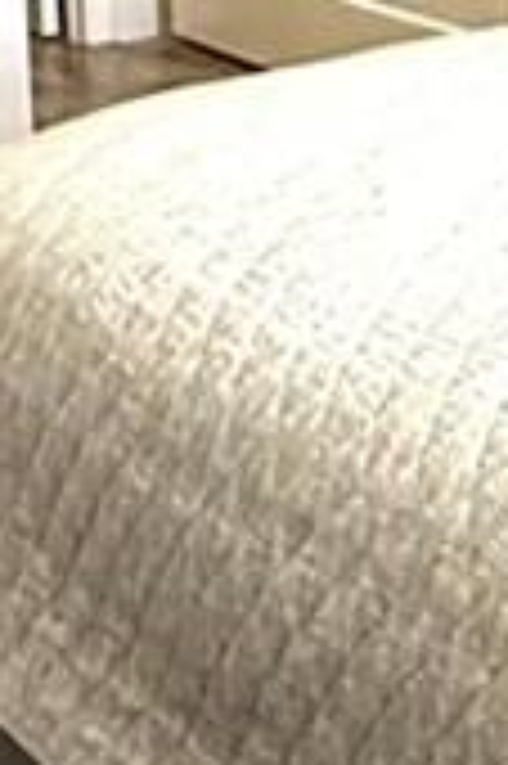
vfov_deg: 13.8
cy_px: -468
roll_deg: +1.7
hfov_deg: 9.0
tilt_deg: -2.6
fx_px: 2906
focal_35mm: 137
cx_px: 1214
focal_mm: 2.22
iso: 200
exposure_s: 1/60
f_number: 2.2
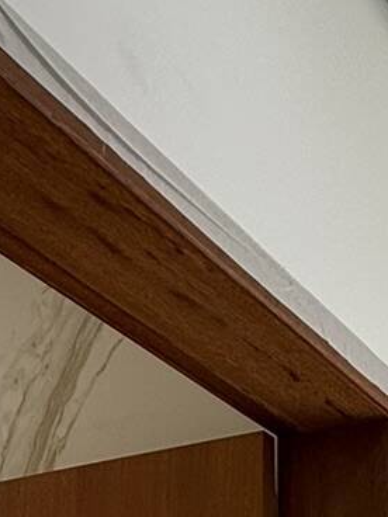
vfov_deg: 20.0
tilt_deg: -0.6
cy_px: 865
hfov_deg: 18.8
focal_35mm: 78
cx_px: 256
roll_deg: -0.3
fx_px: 1166
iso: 50
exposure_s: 1/120
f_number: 2.2
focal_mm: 2.22
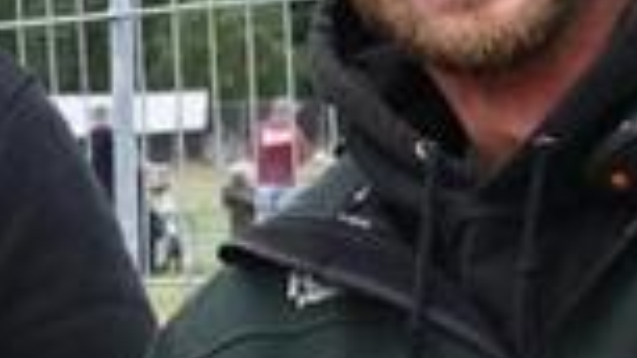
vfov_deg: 4.7
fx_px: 4340
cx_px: -853
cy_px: 626
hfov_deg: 7.8
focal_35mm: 257
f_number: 8
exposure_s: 1/250
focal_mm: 38
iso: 500
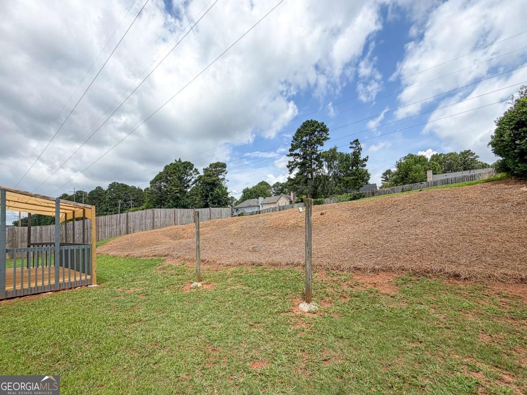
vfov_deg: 85.7
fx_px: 213
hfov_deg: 102.1
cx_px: 264
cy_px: 198
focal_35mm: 14
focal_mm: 2.22
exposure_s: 1/1250
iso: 20
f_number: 2.2
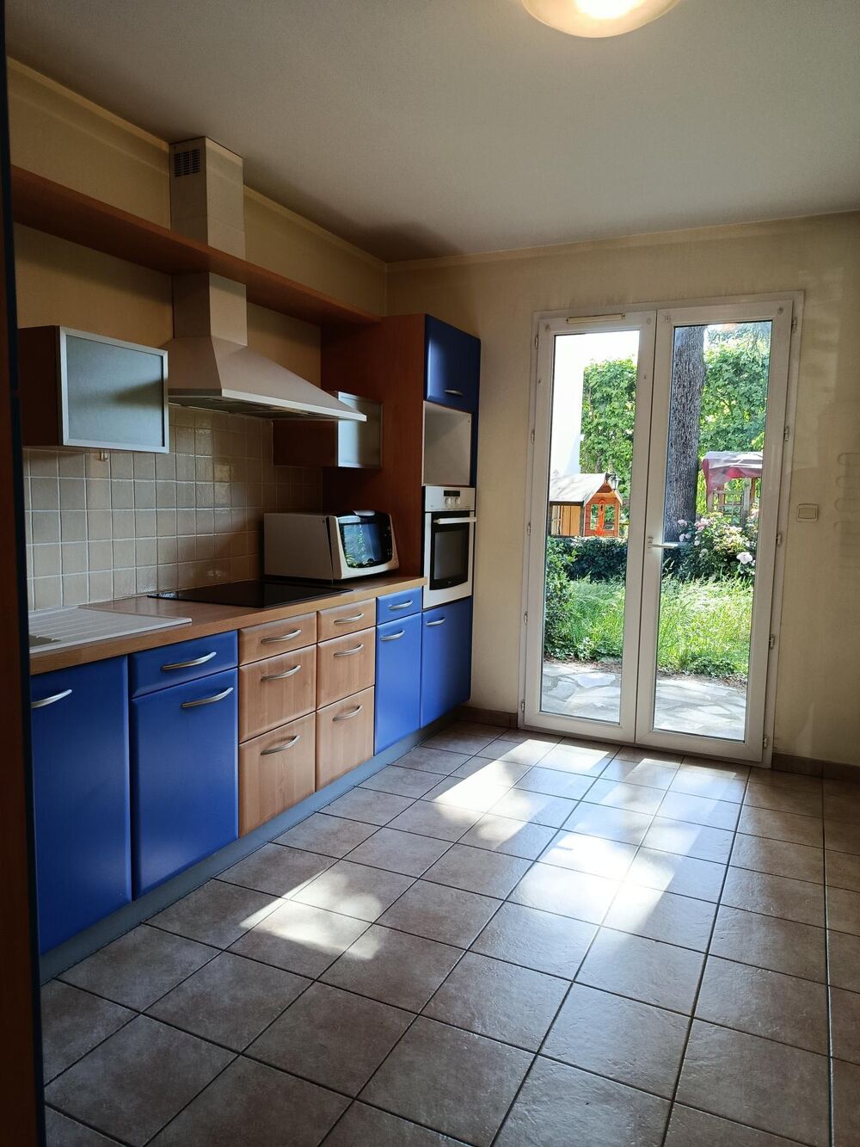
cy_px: 574
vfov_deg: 71.6
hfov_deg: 56.8
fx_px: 795
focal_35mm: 24
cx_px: 430
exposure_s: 1/100
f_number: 1.7
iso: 149
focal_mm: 5.24
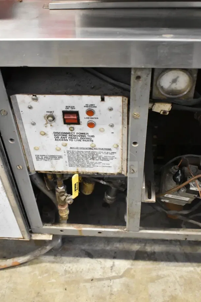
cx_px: 100
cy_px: 151
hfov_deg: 31.9
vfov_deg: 46.4
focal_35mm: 42
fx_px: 352
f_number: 4.2
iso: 6400
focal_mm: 28
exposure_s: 1/50
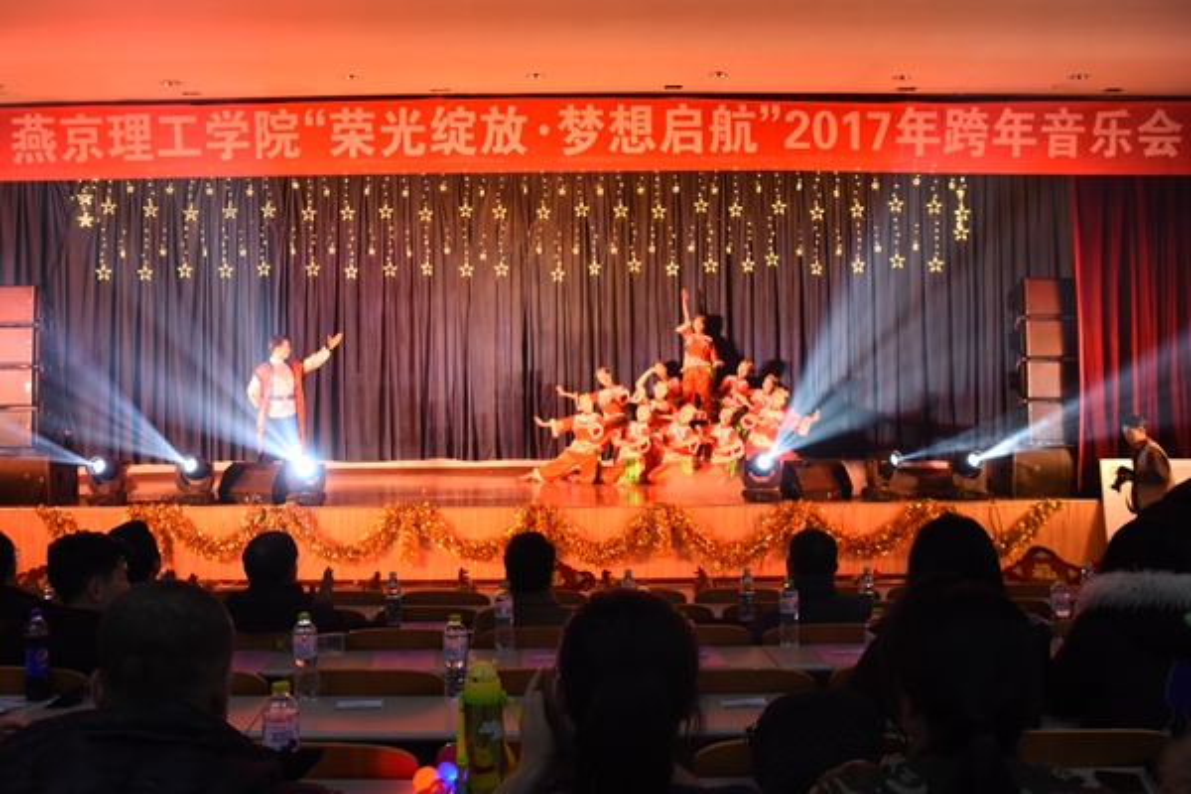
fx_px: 893
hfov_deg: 67.4
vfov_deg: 47.9
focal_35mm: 27
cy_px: 397
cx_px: 596
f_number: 3.5
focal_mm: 18
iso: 800
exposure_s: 1/80
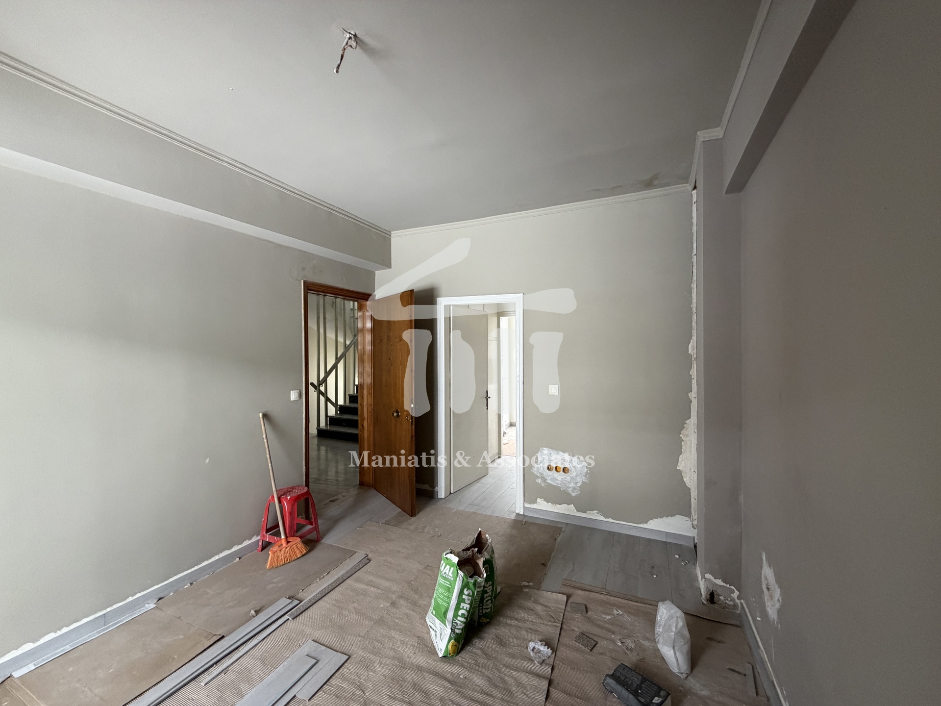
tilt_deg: -0.6
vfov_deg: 85.7
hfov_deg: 102.1
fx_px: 381
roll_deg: +0.5
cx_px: 470
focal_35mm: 14
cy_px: 353
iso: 320
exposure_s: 1/94
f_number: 2.2
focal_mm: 2.22
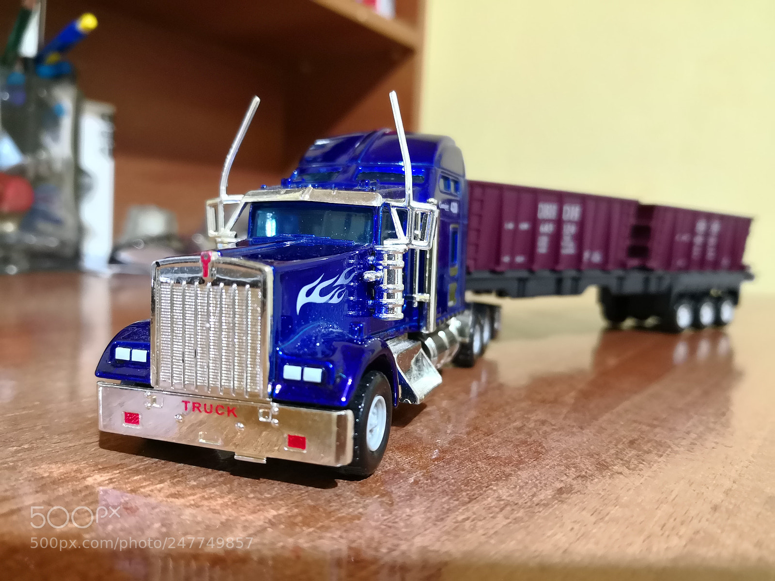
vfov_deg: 51.4
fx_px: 604
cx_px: 388
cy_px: 290
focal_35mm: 27
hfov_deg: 65.3
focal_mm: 3.95
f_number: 1.6
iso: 640
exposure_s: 1/16.7
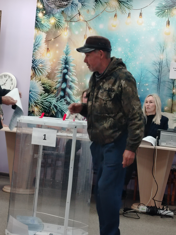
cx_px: 88
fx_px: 630
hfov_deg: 15.9
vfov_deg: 21.1
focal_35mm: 93
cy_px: 118
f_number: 1.75
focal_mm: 5.25
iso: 331
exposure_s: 1/50
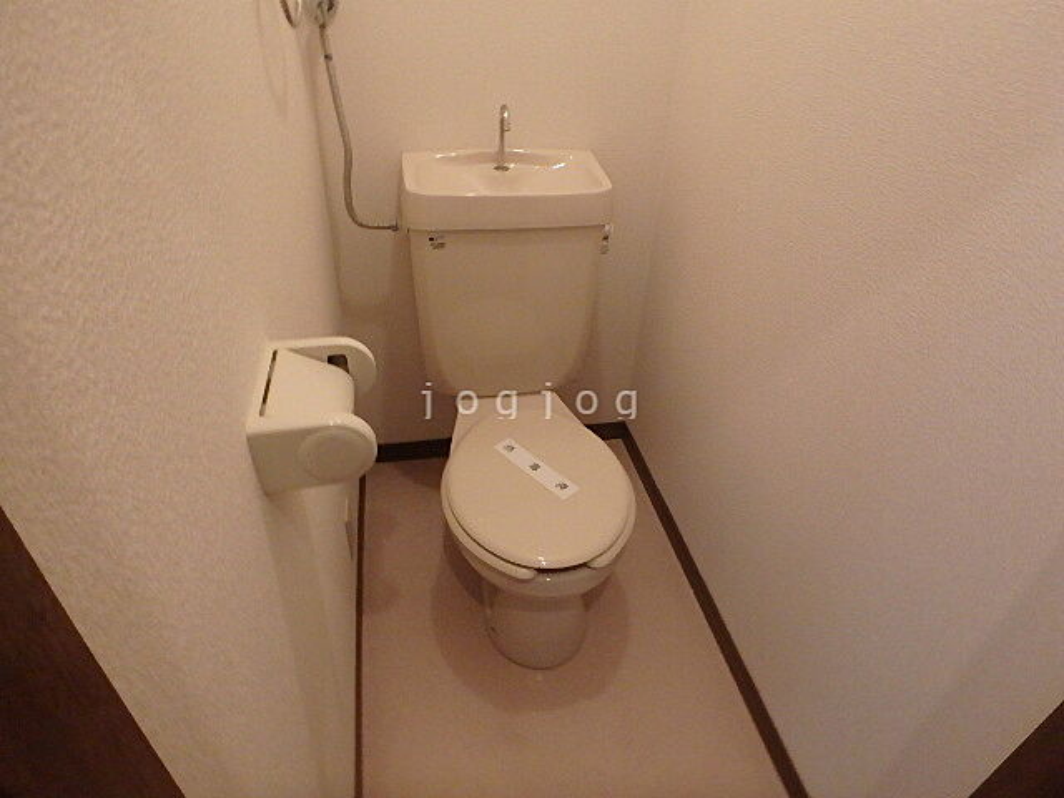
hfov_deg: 79.0
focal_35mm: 21
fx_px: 645
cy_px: 399
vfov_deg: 63.4
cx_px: 532
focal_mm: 3.7
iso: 800
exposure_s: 1/30
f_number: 3.5
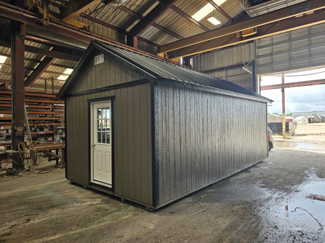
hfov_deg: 73.9
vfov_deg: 58.9
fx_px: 216
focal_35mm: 23
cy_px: 122
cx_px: 162
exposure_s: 1/120
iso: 50
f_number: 1.7
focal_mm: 6.3
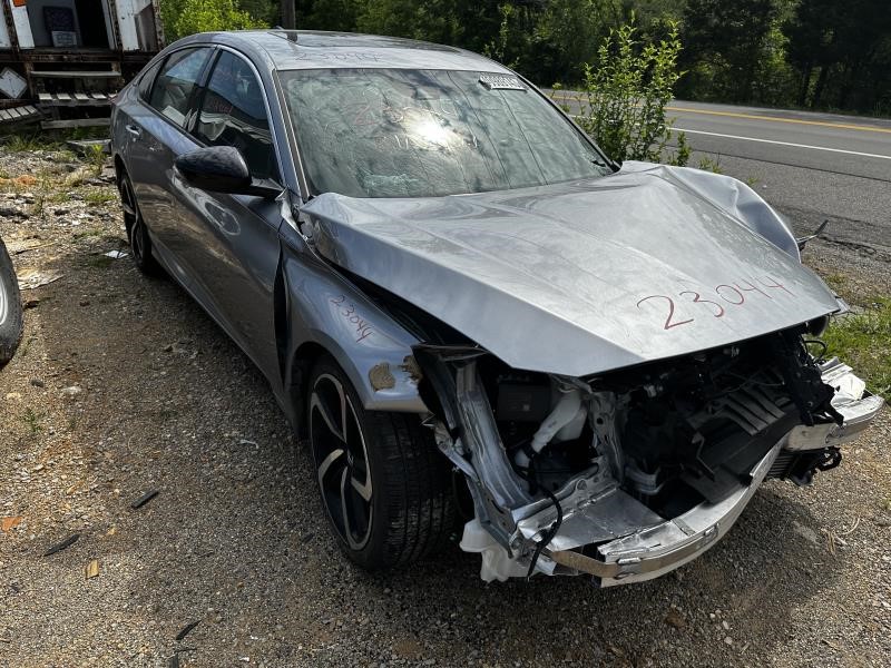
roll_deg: -2.8
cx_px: 446
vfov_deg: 56.8
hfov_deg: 71.6
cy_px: 334
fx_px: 618
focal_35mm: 24
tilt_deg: -27.0
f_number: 1.78
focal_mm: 6.86
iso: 80
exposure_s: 1/6623
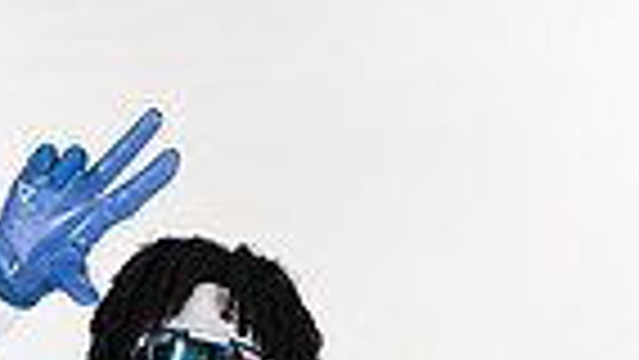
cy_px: 994
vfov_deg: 5.9
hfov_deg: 11.1
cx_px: 140
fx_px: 3271
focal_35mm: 193
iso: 250
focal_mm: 58
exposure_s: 1/400
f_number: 7.1
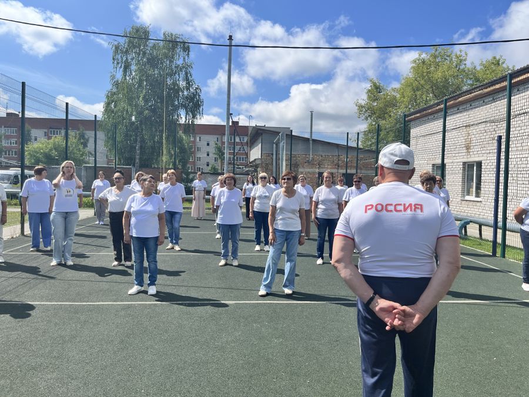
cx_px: 264
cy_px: 198
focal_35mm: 26
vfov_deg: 53.1
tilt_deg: -3.1
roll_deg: -0.5
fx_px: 397
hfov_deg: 67.3
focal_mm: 5.1
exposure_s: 1/4484
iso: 50
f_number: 1.6
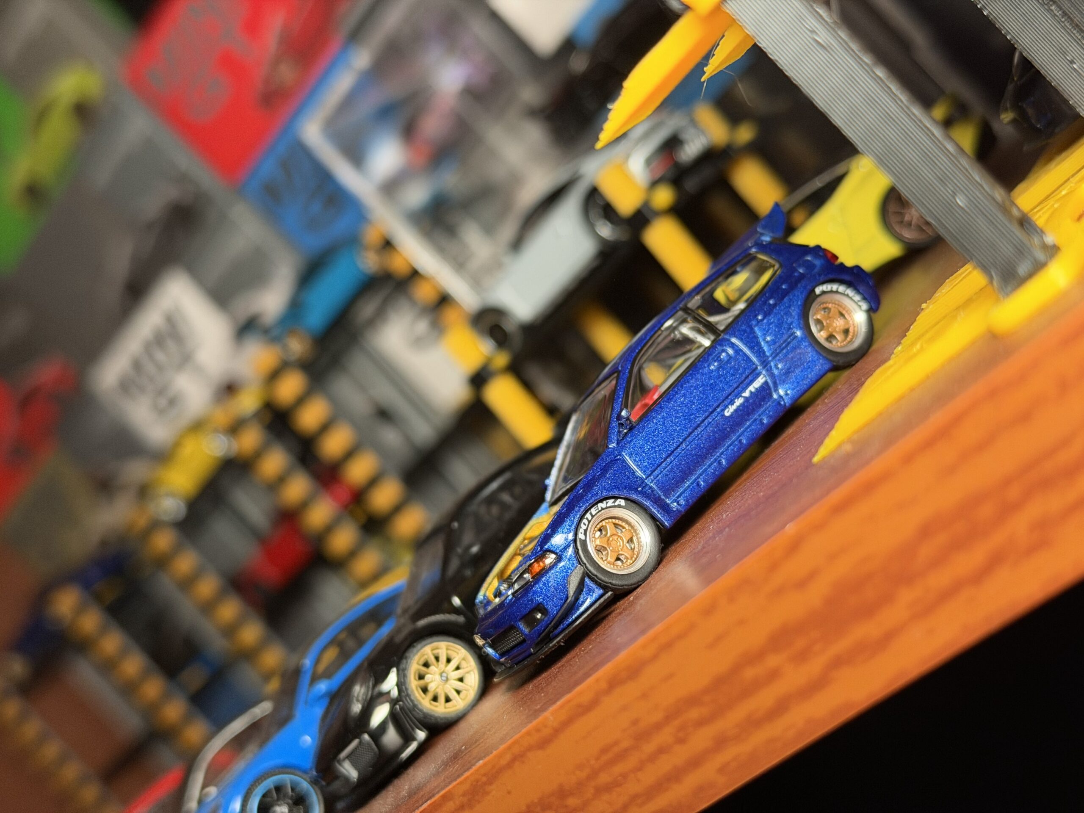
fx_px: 1503
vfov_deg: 30.3
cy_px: 406
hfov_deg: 39.7
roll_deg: +42.8
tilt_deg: +1.8
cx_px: 542
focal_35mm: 48
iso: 320
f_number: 1.78
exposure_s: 1/33
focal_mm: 6.76
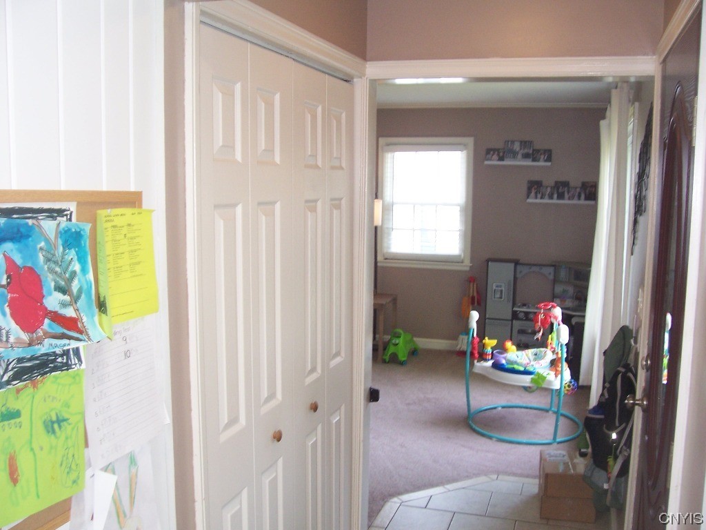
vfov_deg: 41.8
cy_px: 265
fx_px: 693
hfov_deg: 54.0
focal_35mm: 34
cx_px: 353
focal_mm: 5.6
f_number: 2.7
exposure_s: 1/60
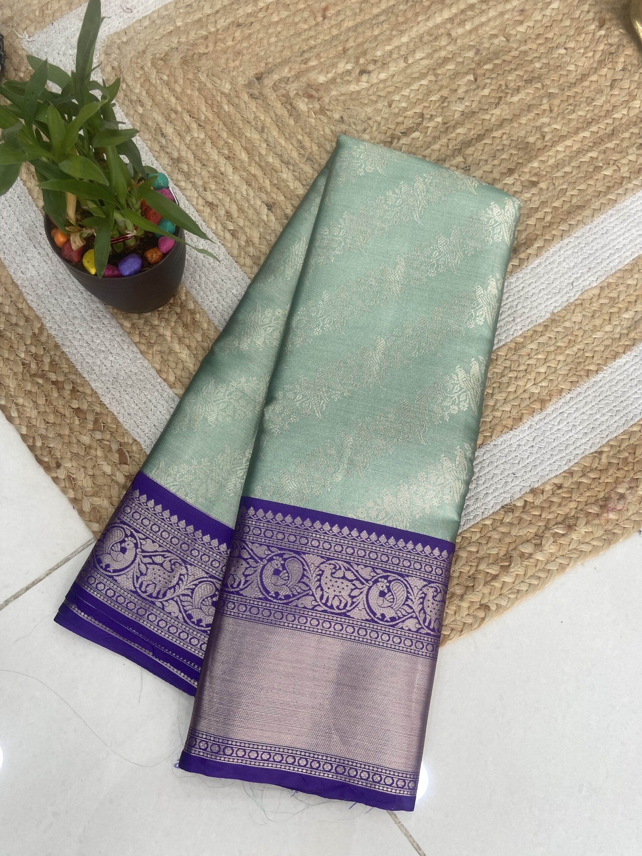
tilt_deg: -73.6
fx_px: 643
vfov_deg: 67.3
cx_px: 321
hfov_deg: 53.1
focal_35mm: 26
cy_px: 428
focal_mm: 4.25
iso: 40
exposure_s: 1/100
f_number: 1.8
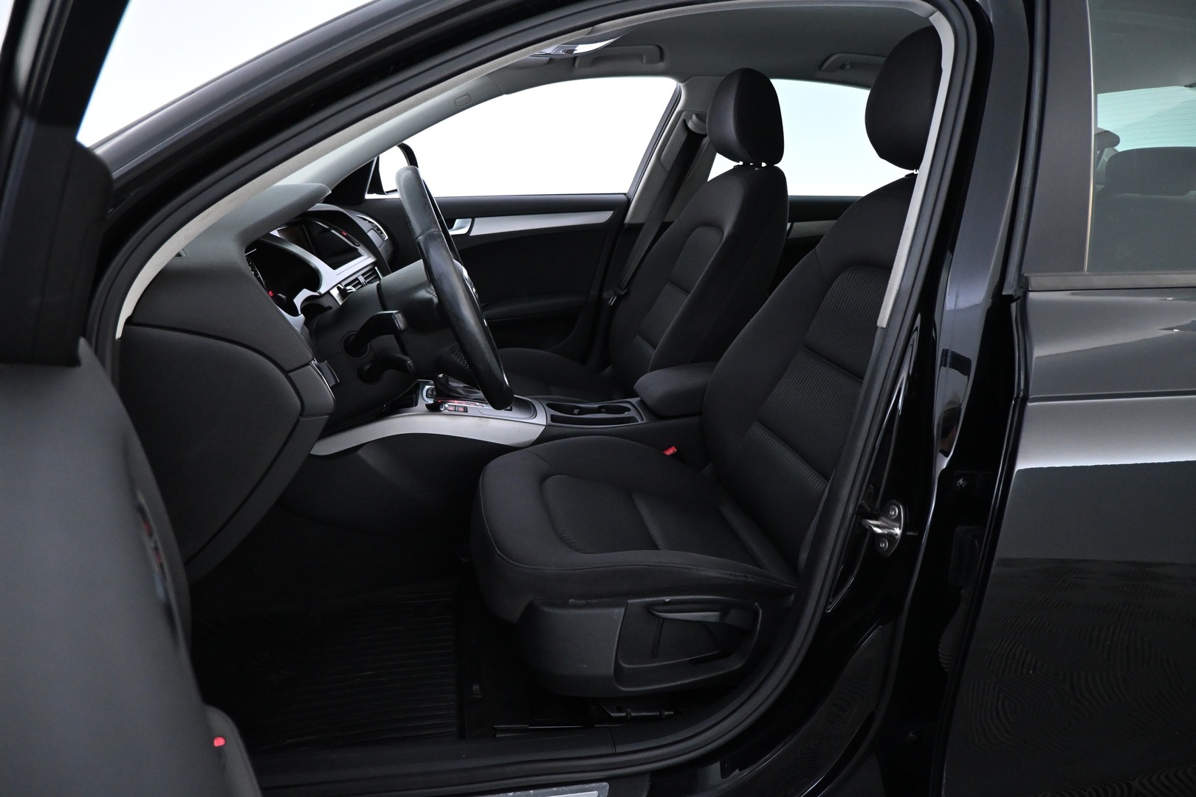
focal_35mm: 24
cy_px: 398
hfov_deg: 73.7
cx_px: 598
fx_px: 797
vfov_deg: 53.1
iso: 3200
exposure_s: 1/60
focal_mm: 16
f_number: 3.5
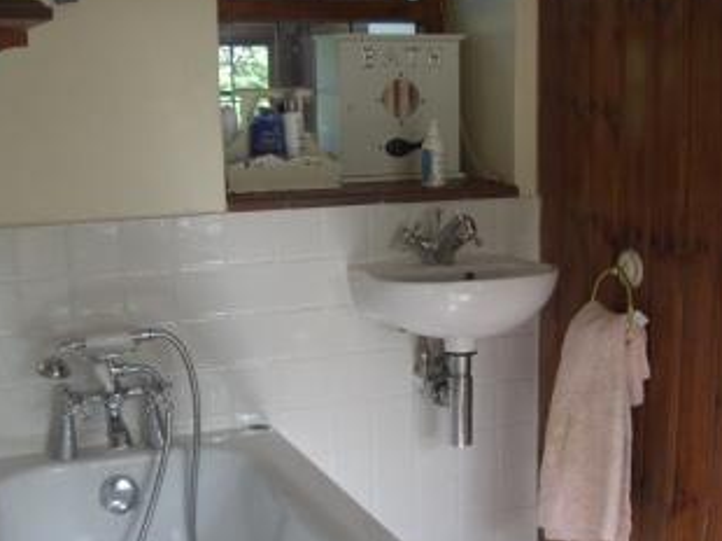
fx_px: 1146
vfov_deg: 26.5
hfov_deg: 34.9
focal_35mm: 55
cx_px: 422
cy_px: 319
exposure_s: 1/100
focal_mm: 6.2
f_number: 2.7
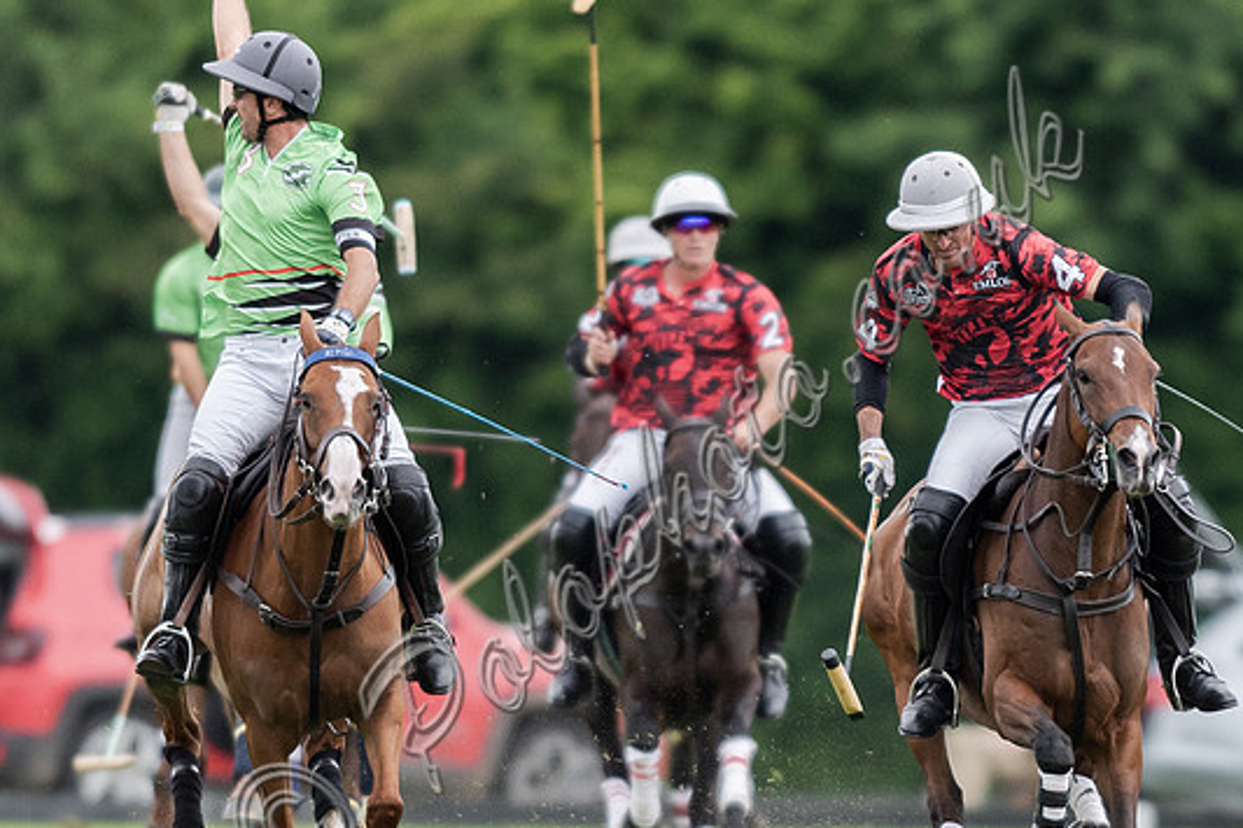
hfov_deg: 1.7
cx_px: 934
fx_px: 42902
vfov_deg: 1.1
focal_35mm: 1243
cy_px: 752
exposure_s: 1/2500
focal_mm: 400
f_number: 2.8
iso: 640
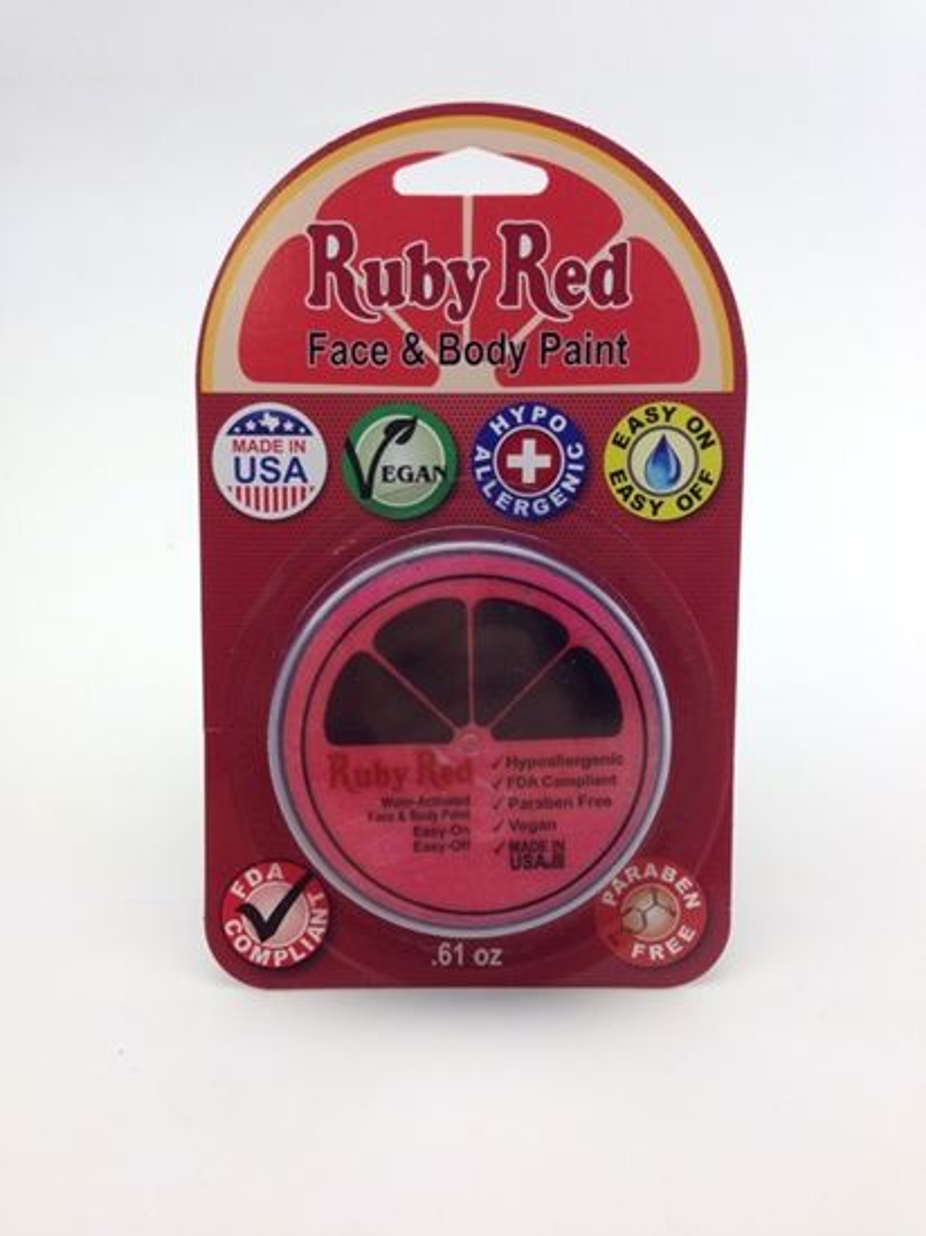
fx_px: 1178
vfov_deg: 55.4
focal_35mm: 33
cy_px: 618
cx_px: 463
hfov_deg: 42.9
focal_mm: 4.12
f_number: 2.4
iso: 64
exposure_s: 1/120
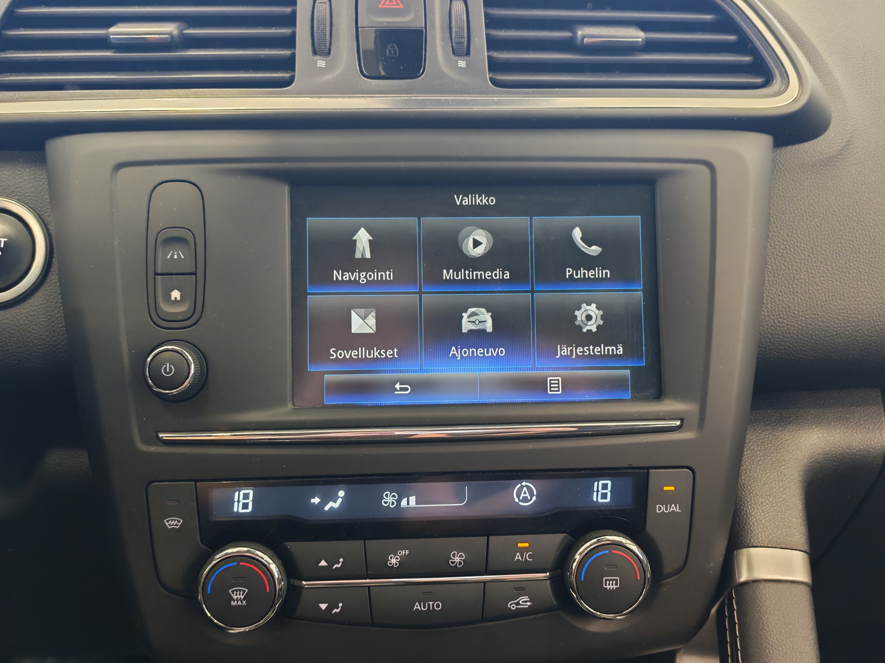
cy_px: 332
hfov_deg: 55.4
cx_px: 442
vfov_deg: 42.9
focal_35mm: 33
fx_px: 844
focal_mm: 6.12
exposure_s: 1/50
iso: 1250
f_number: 1.9
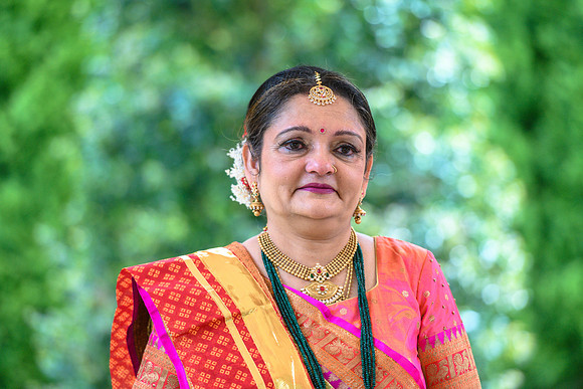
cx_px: 292
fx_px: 3240
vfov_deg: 6.9
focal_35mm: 200
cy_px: 194
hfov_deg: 10.3
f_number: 3.2
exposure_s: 1/1600
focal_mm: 200
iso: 640
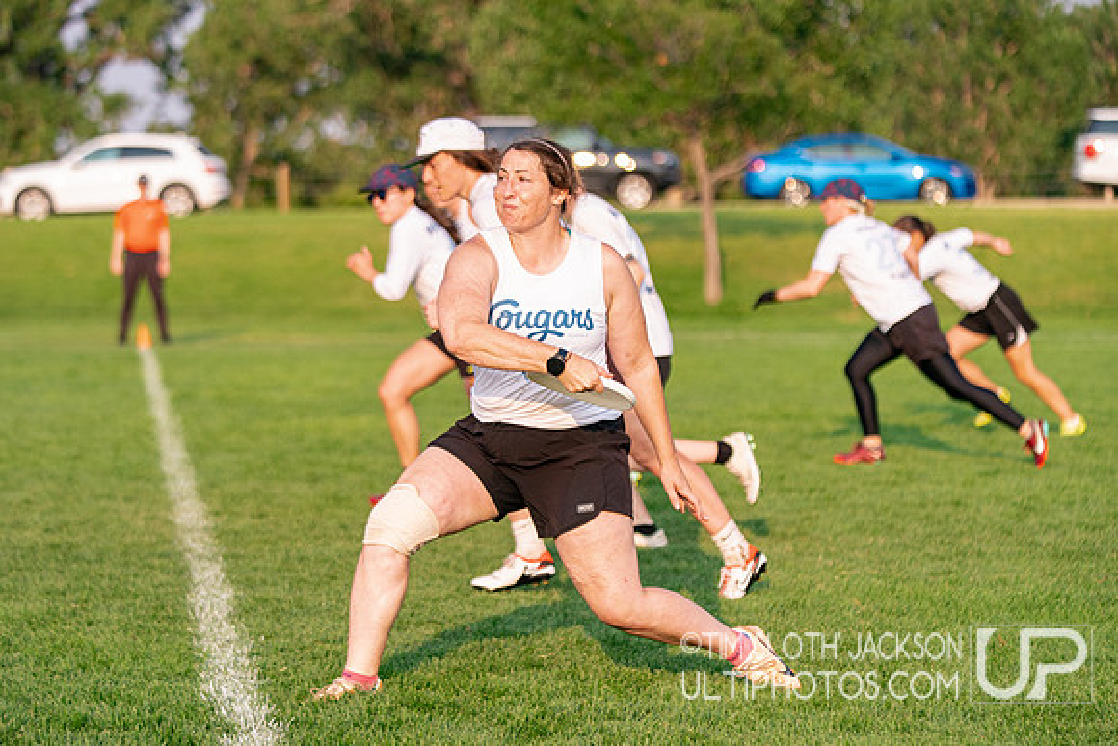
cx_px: 560
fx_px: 3487
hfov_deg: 18.2
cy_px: 380
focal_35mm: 112
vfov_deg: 12.2
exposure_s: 1/5000
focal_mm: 95
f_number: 2.8
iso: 640
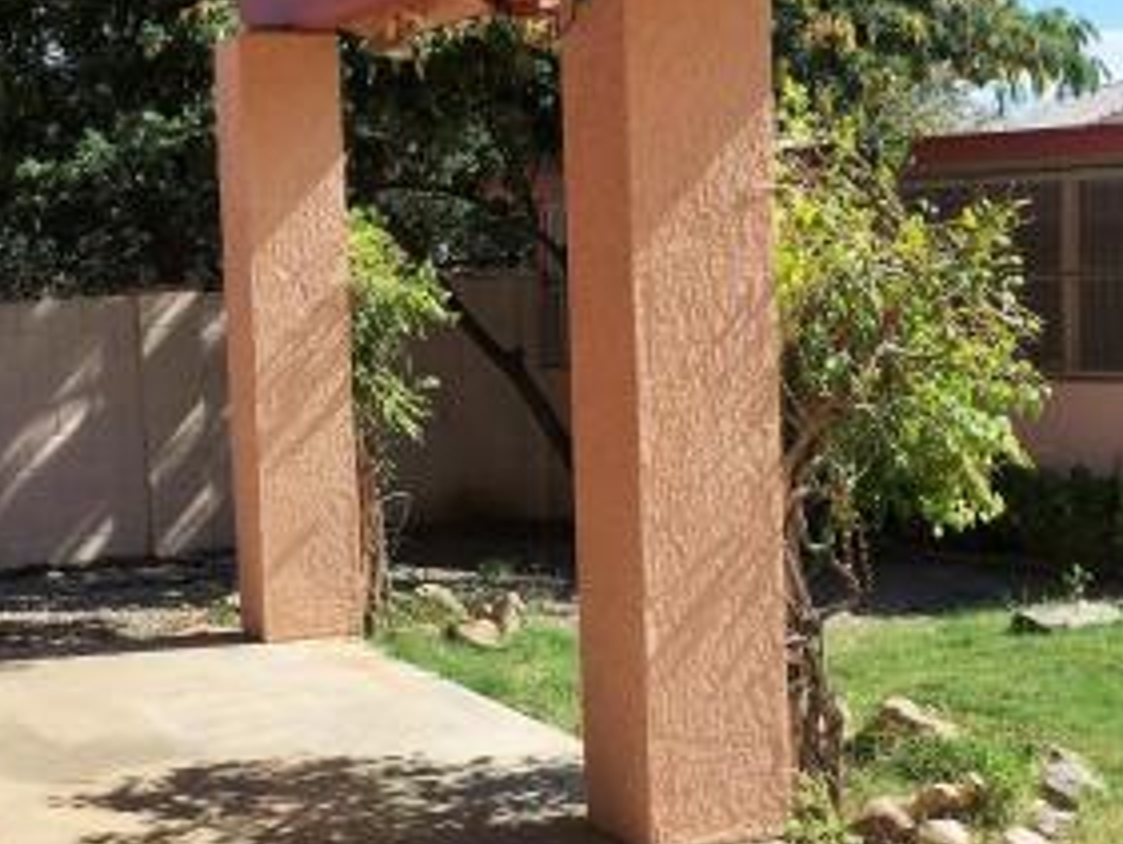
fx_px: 2142
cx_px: 528
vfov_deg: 22.2
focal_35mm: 66
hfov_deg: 29.4
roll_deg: +1.4
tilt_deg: -6.1
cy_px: 500
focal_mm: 4.15
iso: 32
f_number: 2.2
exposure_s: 1/1980
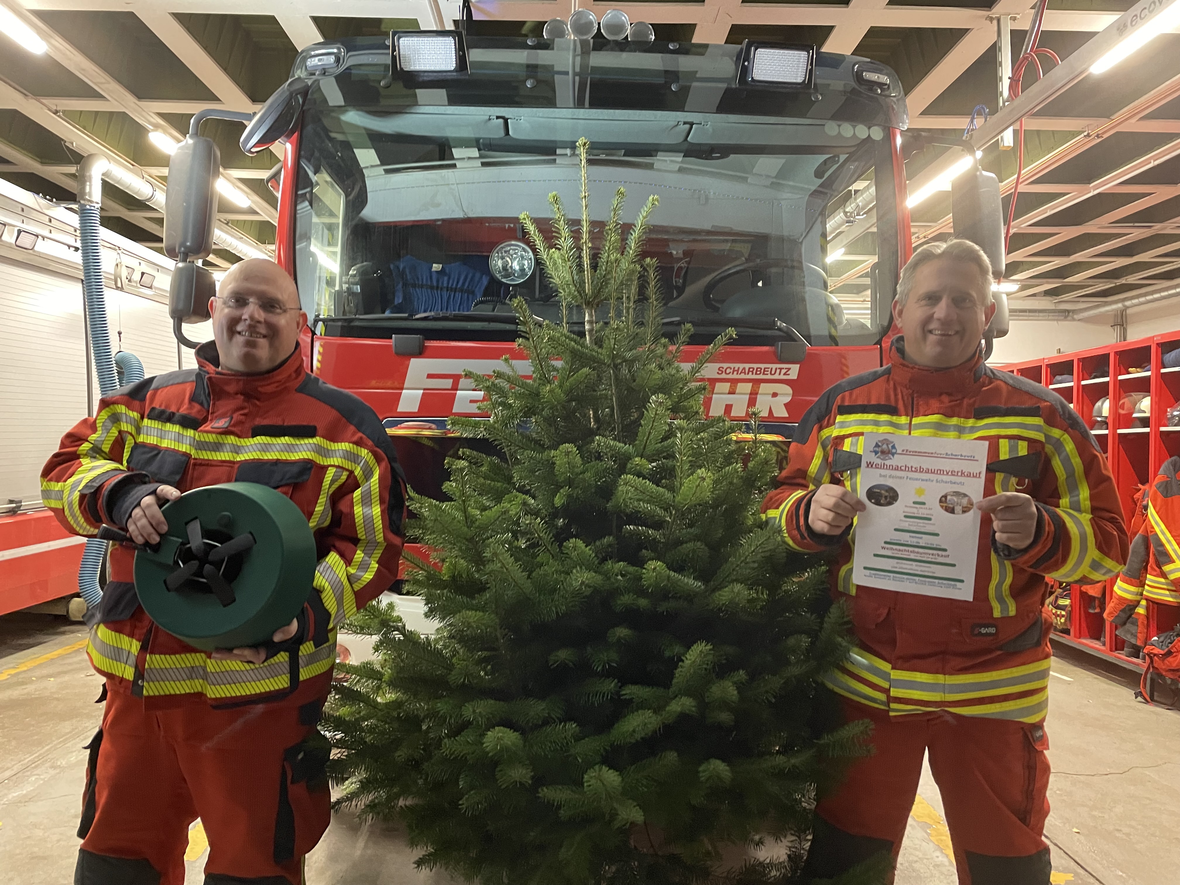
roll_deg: -1.4
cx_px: 590
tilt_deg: -0.2
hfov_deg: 67.3
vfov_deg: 53.1
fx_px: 886
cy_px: 442
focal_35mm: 26
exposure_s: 1/33
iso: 400
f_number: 1.6
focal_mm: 4.2
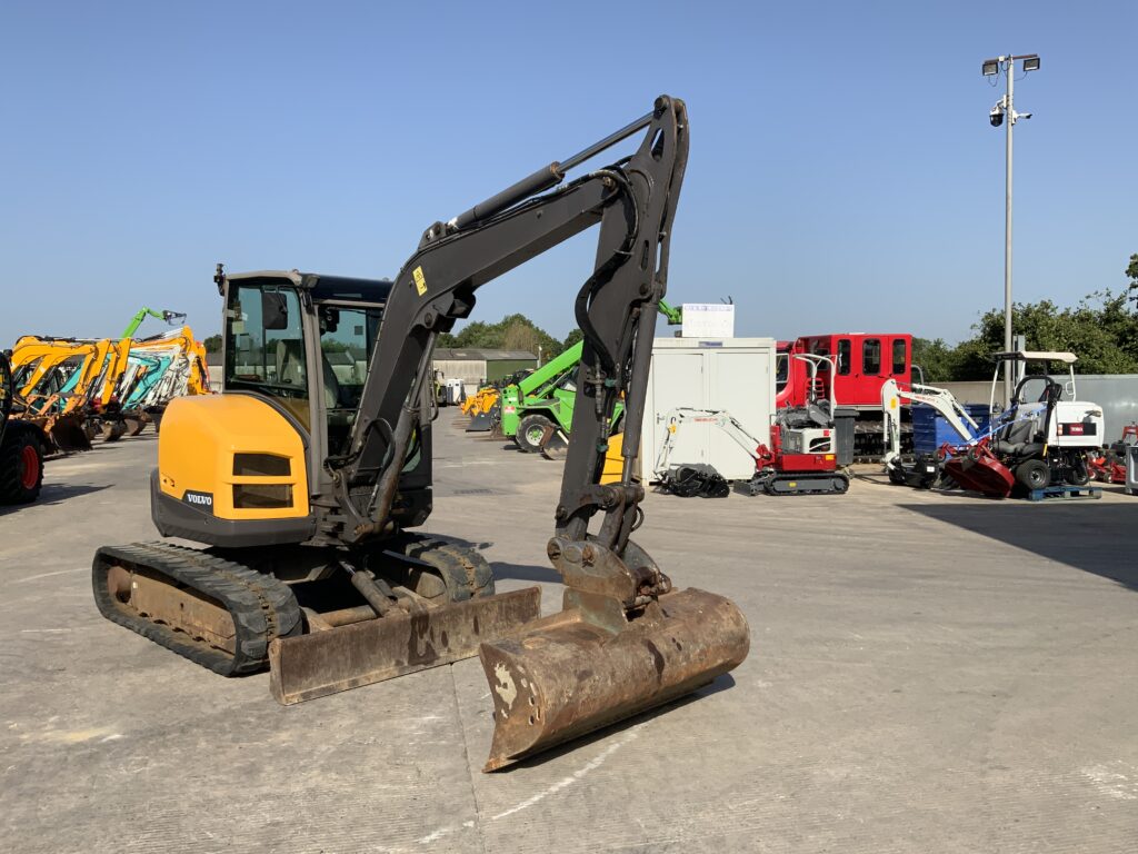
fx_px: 953
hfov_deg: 61.7
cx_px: 569
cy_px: 427
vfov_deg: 48.2
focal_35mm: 29
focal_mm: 3
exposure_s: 1/2320
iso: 16
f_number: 1.8
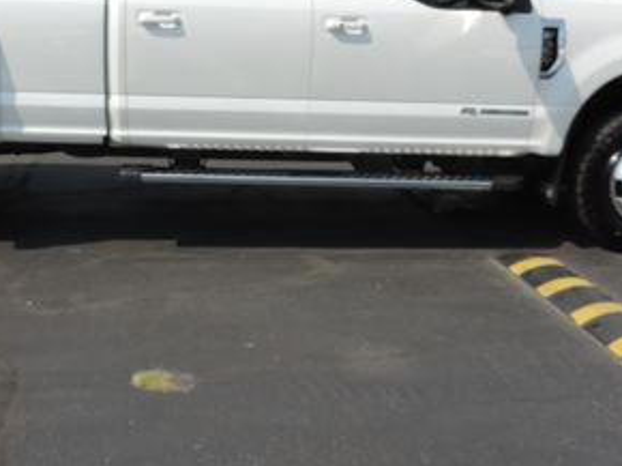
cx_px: 197
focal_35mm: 53
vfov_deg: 27.0
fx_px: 952
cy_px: 92
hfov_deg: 35.8
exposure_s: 1/1250
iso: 80
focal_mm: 4.3
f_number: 3
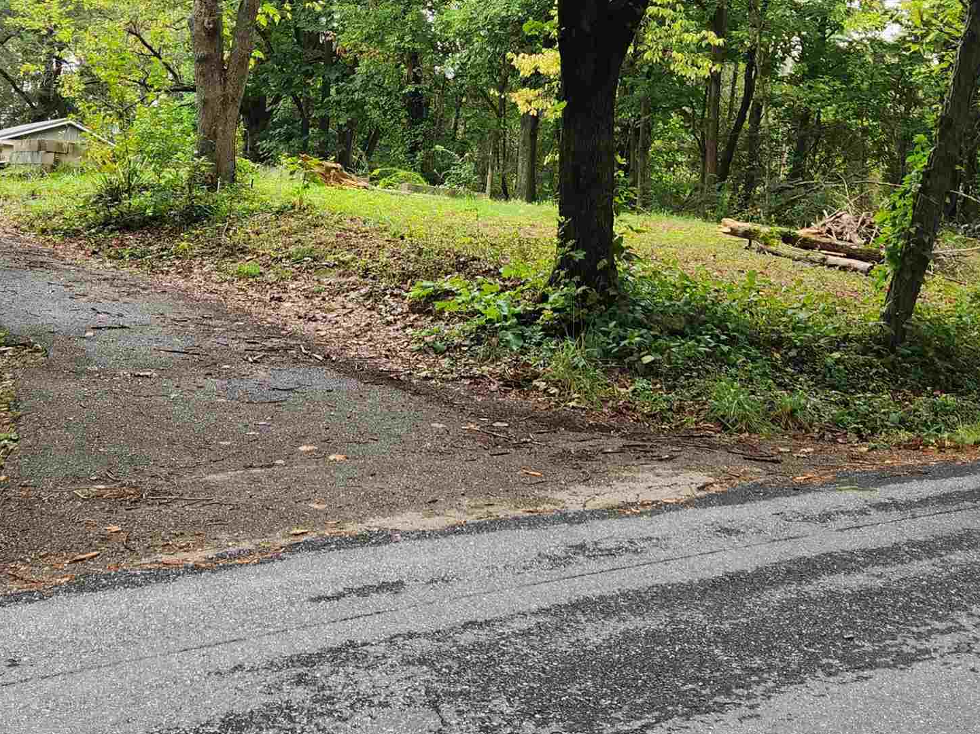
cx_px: 564
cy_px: 183
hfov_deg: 38.8
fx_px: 1387
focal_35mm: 49
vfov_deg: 29.2
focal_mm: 5.4
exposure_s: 1/180
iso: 50
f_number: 1.8
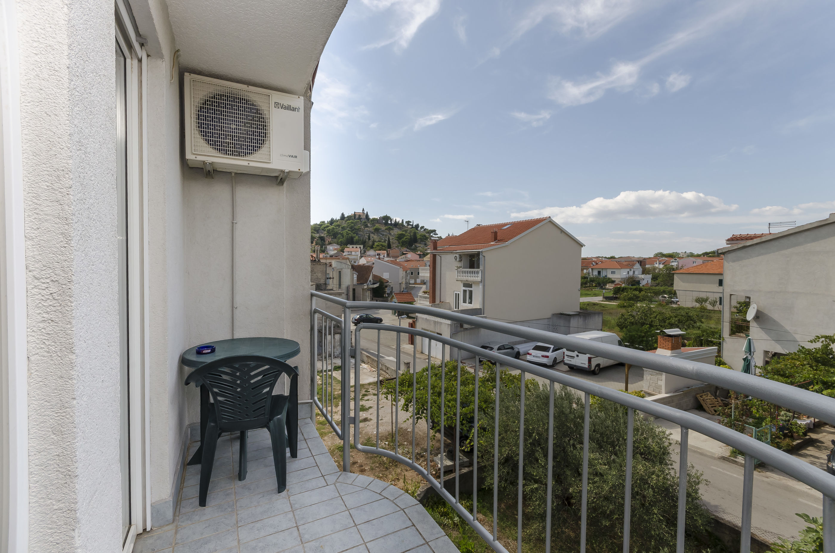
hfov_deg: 100.5
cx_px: 418
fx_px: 347
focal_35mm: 15
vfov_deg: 77.1
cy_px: 276
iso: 200
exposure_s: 1/200
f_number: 13
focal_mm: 10
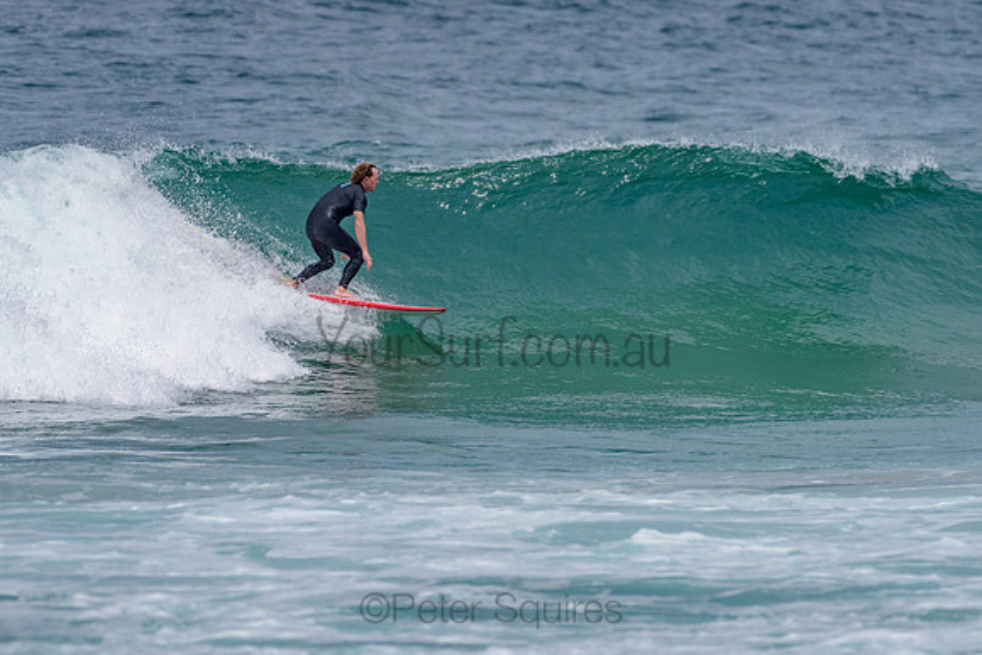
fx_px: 16718
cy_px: 293
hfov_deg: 3.4
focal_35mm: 613
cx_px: 501
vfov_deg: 2.2
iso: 90
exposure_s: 1/2000
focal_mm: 500
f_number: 5.6
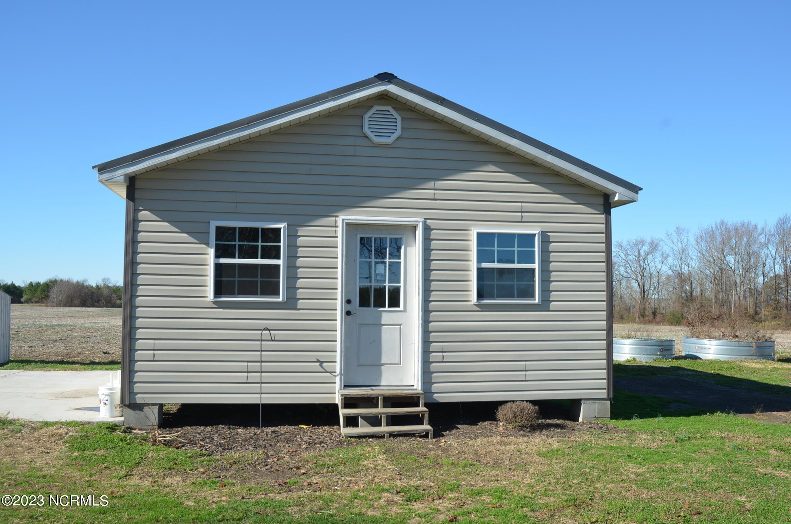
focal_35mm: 33
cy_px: 262
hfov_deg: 57.3
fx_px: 724
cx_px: 396
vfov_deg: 39.8
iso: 160
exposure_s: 1/250
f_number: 8
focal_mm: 22
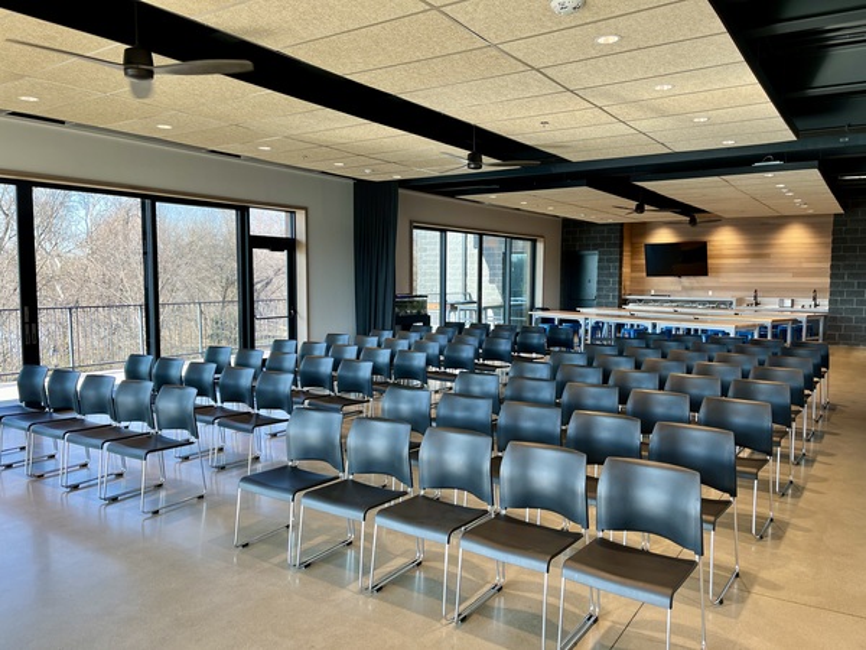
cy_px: 325
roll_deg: -0.2
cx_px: 433
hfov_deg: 67.3
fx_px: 650
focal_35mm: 26
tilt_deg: -5.4
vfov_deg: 53.1
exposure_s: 1/140
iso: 50
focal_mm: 5.1
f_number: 1.6
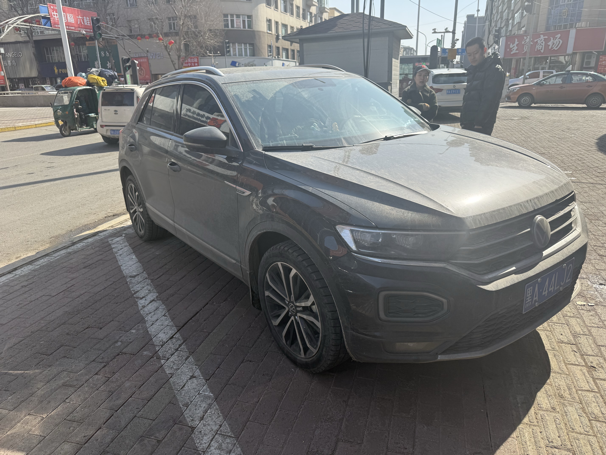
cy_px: 228
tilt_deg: -17.7
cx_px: 303
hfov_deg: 71.6
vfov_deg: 56.8
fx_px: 420
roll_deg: +0.4
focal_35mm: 24
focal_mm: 6.76
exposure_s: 1/2703
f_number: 1.78
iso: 80
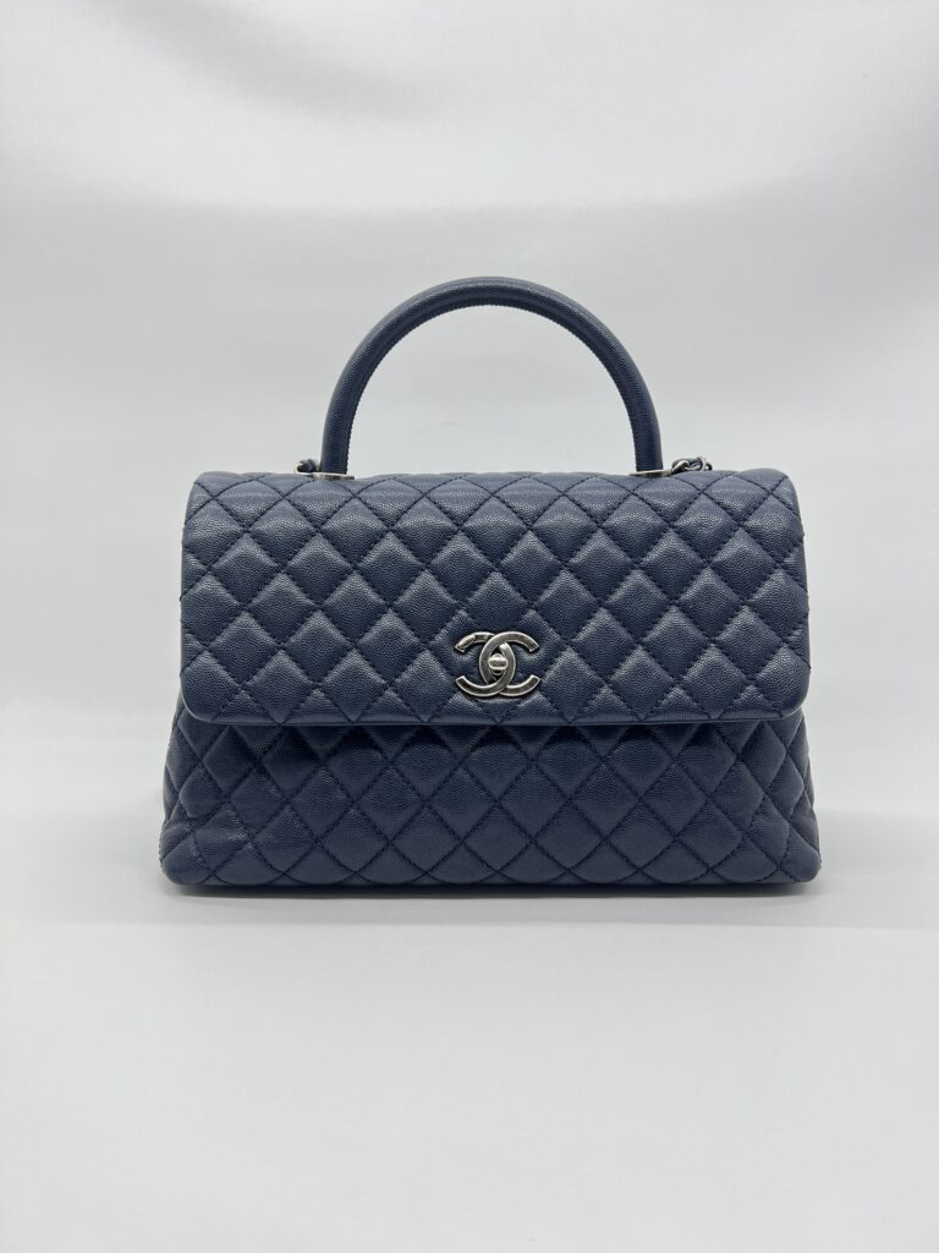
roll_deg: +0.1
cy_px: 626
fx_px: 940
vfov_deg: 67.3
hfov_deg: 53.1
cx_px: 470
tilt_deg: -9.4
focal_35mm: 26
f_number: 1.5
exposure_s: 1/100
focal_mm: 5.7
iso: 32
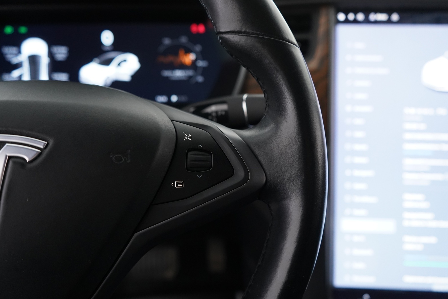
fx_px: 361
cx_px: 229
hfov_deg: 63.6
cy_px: 152
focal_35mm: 29
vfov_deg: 45.0
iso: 4000
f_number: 4
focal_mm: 28
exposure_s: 1/40
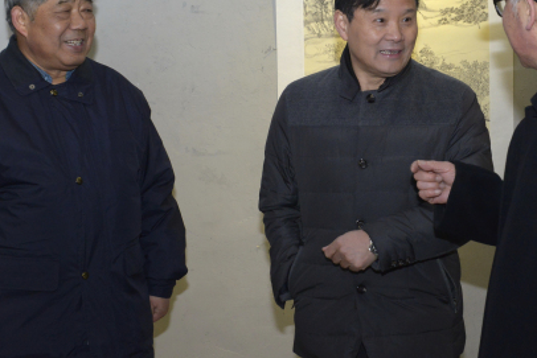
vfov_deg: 17.0
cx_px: 335
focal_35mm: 80
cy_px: 126
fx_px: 1194
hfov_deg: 25.3
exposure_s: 1/320
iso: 3200
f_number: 9
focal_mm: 50
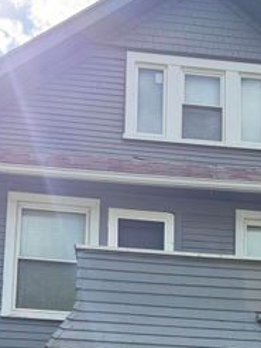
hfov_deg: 22.4
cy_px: 429
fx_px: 652
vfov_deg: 26.2
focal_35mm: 65
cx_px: 200
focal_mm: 6.76
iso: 100
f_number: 1.78
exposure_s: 1/2445
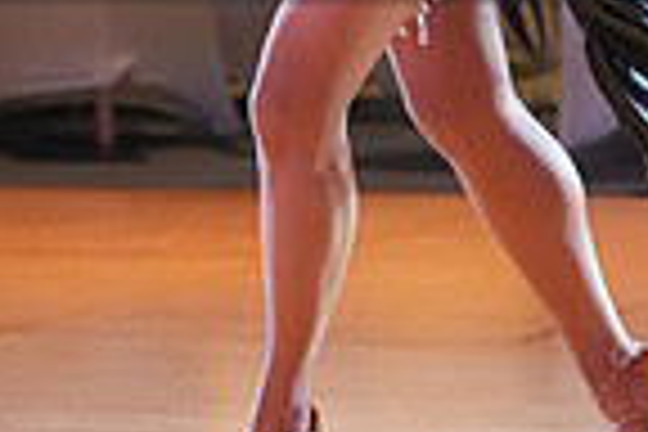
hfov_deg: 3.0
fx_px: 12203
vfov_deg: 2.0
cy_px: -144
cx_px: 425
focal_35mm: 678
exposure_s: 1/400
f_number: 4
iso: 5000
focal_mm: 168
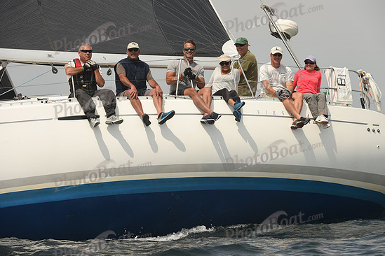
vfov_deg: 5.2
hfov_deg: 7.8
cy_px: 128
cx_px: 189
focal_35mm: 264
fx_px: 2823
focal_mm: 250
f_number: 7.1
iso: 250
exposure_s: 1/800
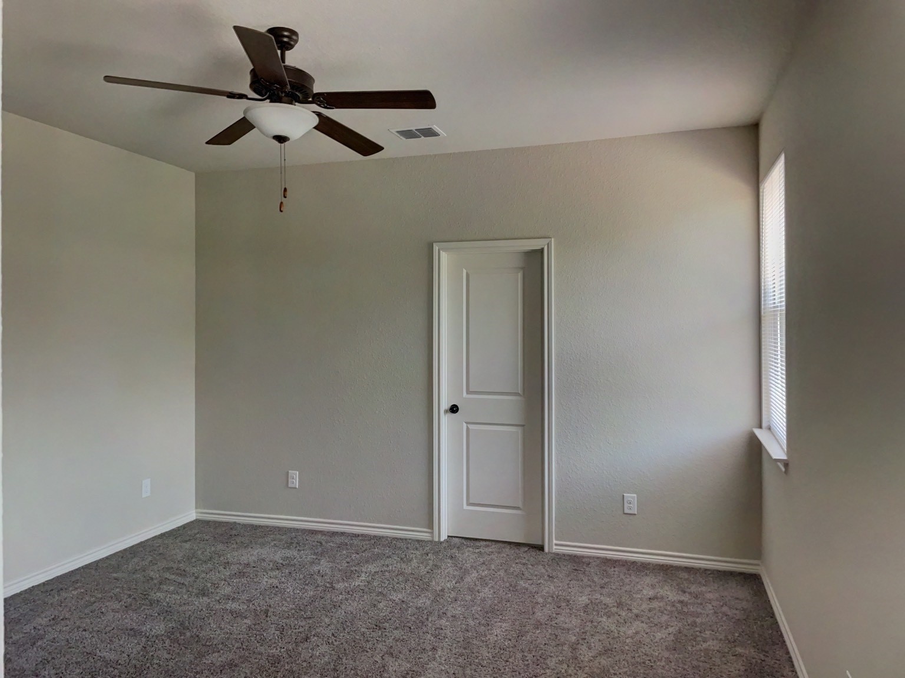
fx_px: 680
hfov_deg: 67.3
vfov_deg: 53.1
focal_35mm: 26
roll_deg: +1.1
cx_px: 452
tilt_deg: +0.1
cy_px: 339
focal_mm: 4.2
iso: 125
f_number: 1.6
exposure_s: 1/89
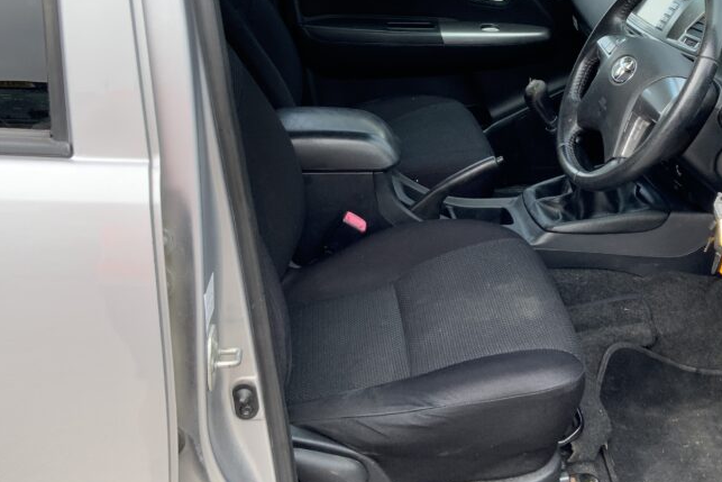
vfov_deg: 27.8
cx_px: 464
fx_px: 963
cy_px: 138
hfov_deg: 40.7
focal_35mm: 48
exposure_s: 1/225
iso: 16
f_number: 1.8
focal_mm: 3
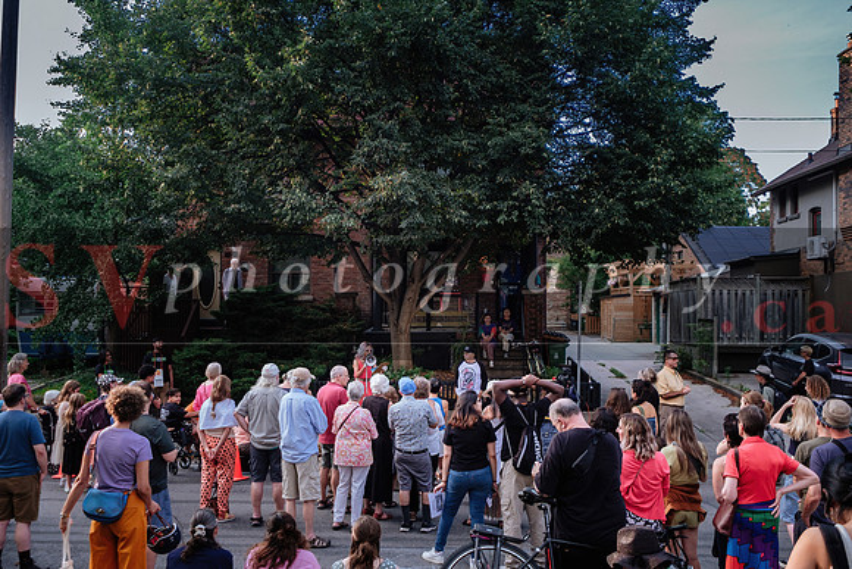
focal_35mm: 36
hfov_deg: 52.7
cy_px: 284
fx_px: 861
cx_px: 426
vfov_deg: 36.5
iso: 800
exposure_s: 1/400
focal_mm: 24
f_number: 4
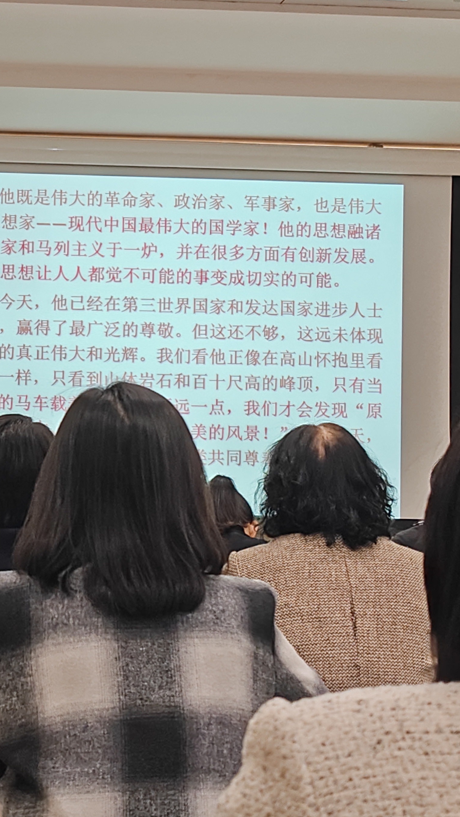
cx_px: -50
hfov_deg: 16.9
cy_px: 407
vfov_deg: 30.6
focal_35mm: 69
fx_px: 1496
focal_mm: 6.14
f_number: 1.8
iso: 1000
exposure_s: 1/100
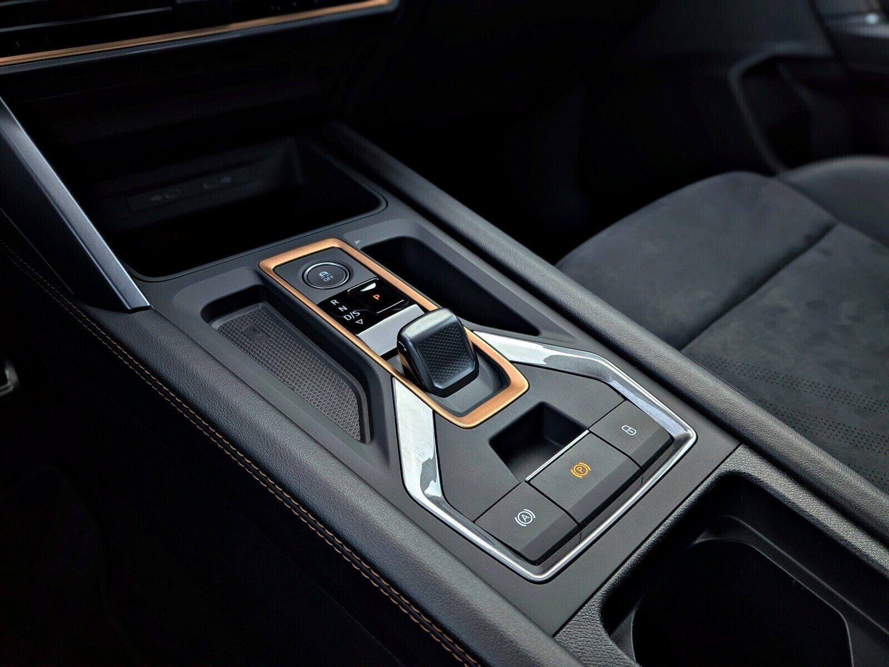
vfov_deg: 56.8
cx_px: 444
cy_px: 334
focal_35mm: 24
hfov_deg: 71.6
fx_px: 616
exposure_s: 1/90
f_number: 1.7
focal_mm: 4.53
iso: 57
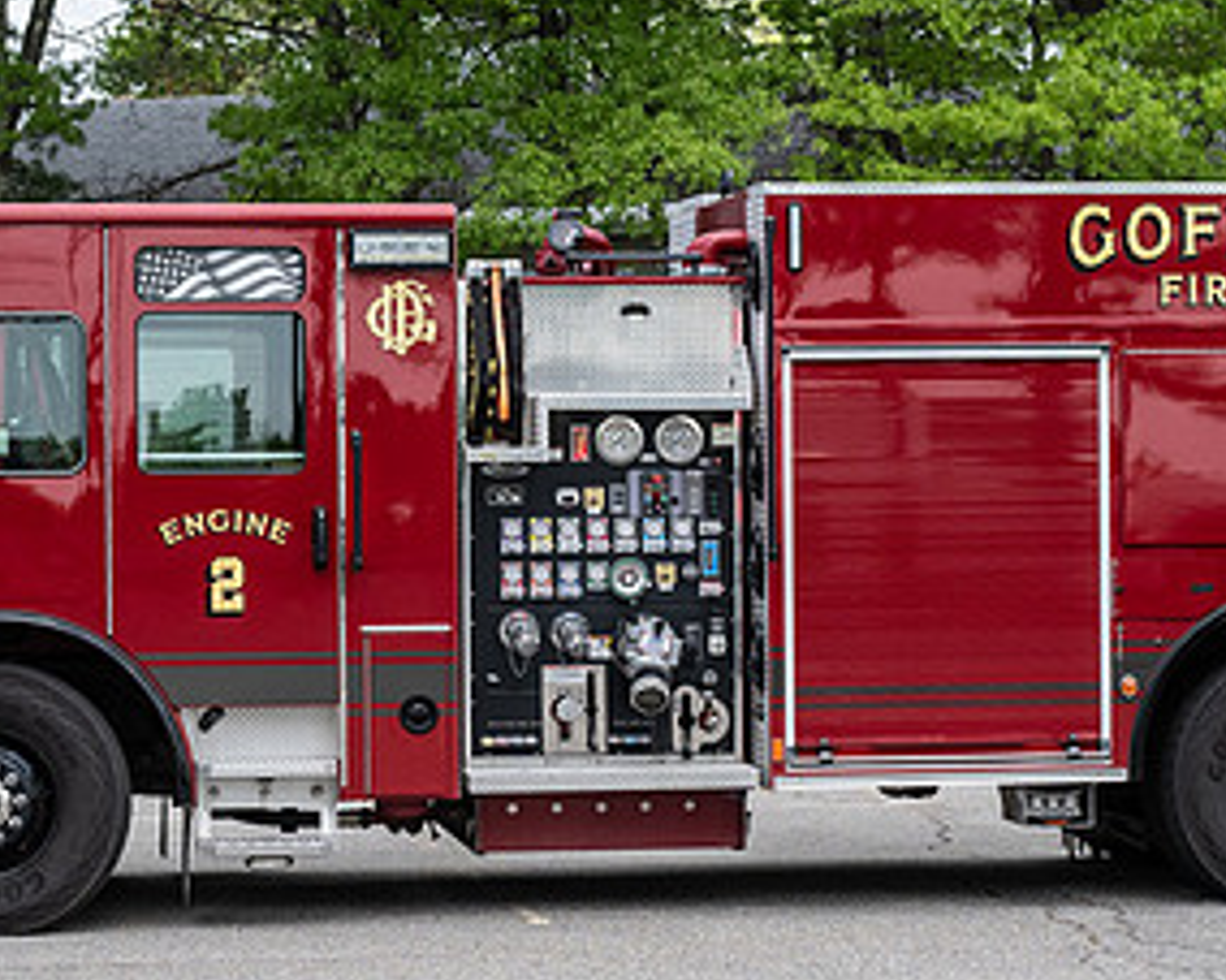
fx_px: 4280
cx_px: 579
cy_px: 548
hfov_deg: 16.3
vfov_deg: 13.1
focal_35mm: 118
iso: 1000
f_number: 5
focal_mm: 52
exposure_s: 1/2500
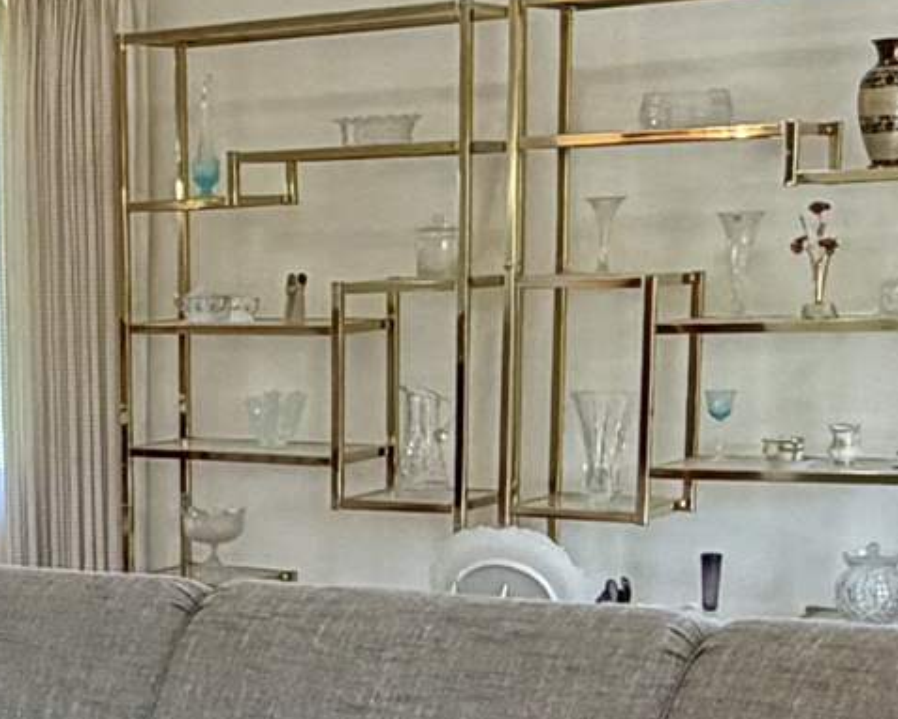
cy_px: 702
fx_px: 2340
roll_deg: +2.8
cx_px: -143
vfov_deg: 17.1
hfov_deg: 20.5
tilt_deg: -11.2
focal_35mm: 88
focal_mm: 2.22
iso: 160
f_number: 2.2
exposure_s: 1/120
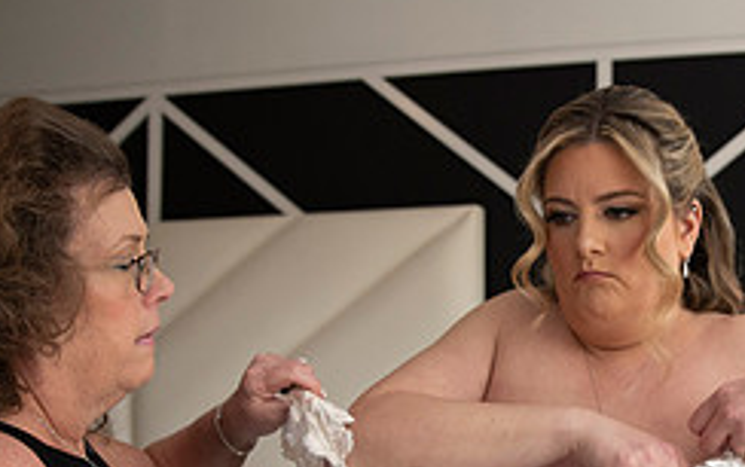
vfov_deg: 21.9
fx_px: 1179
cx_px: 620
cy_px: 421
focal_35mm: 58
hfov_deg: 33.8
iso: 1600
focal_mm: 24
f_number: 2.8
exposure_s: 1/1600
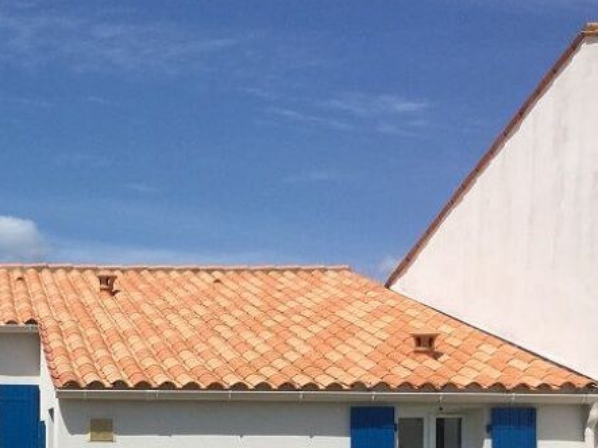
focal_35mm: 70
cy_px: 479
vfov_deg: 20.2
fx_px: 1209
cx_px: 42
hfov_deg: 26.7
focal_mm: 3.3
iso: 25
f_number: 2.4
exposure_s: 1/2551
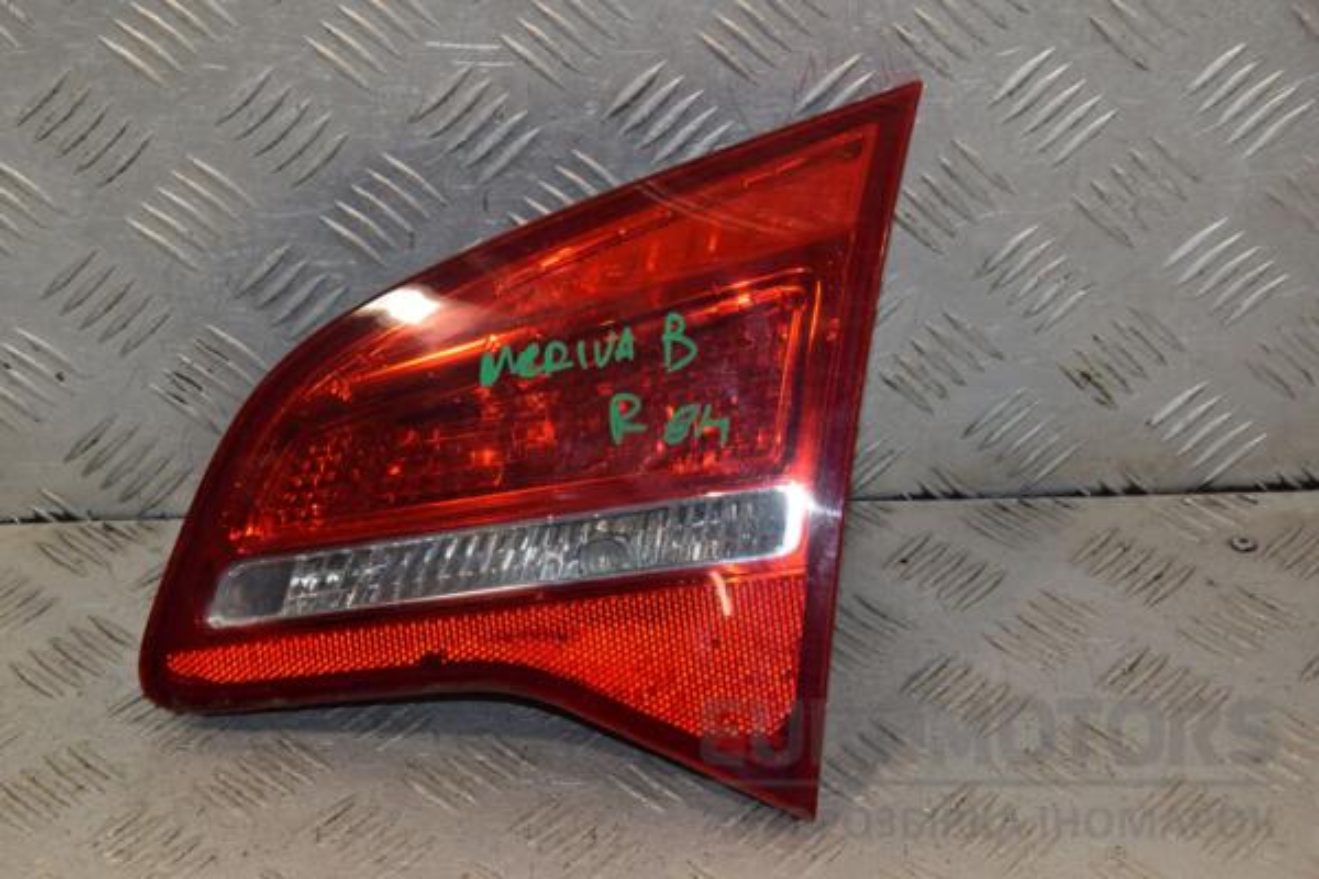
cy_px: 440
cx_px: 660
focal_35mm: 78
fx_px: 2858
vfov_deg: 17.5
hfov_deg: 26.0
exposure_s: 1/200
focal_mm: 52
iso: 800
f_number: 9
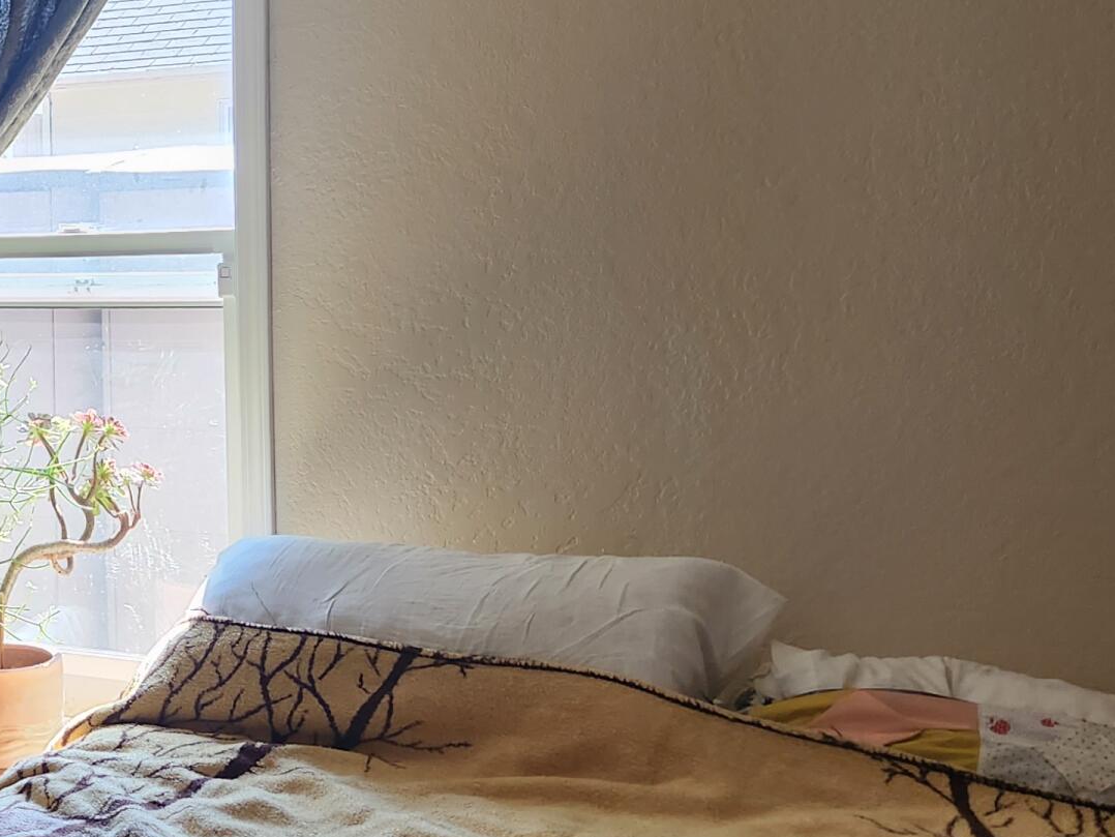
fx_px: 2062
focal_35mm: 64
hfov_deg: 27.7
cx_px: -103
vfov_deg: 22.9
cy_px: 452
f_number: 1.8
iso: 160
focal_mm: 5.4
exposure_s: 1/180
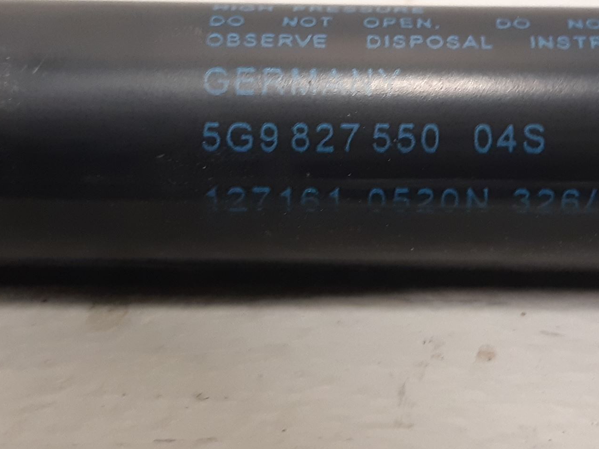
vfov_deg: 34.2
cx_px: 396
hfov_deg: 44.2
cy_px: 181
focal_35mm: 42
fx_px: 727
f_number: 1.7
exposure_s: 1/25
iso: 200
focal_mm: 3.93
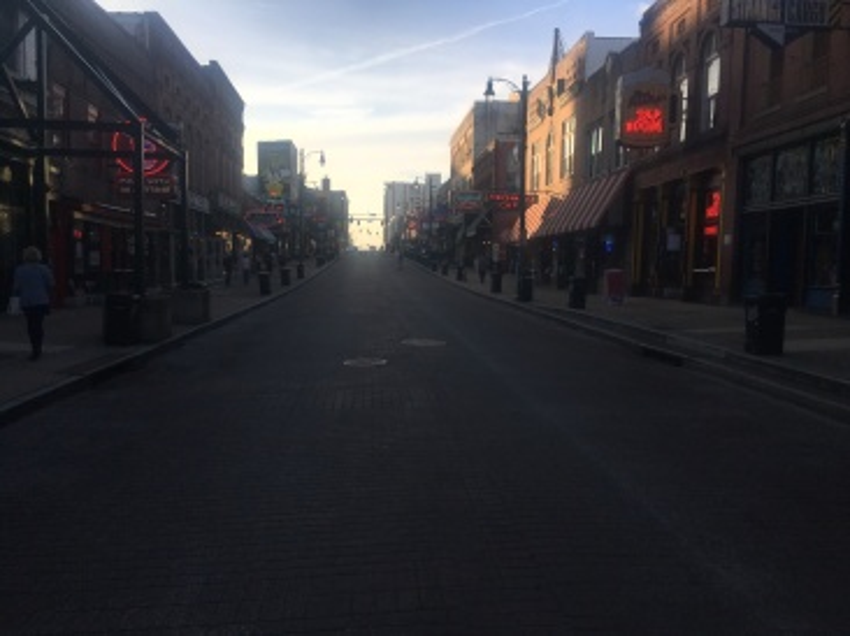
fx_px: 712
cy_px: 318
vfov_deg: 48.2
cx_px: 425
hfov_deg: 61.7
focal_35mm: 29
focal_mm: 4.15
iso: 25
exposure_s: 1/1479
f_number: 2.2
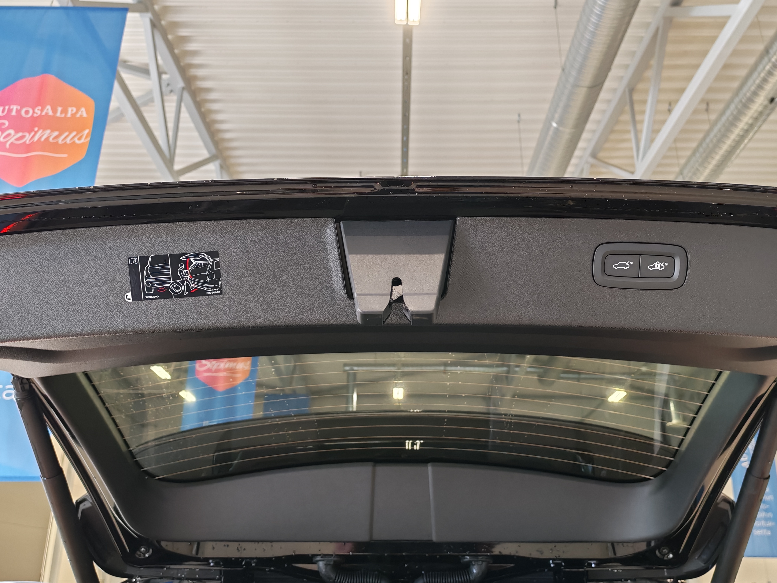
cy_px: 292
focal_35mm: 34
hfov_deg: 54.0
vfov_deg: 41.8
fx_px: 763
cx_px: 388
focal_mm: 6.12
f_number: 1.9
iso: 500
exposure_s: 1/100
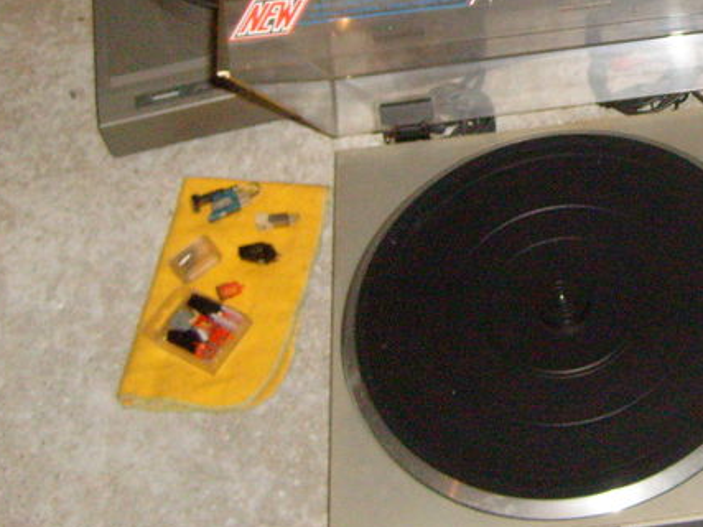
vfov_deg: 17.6
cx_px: 775
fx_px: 1665
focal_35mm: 82
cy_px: 21
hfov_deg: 22.5
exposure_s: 1/45
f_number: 2.8
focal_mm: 5.8
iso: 400
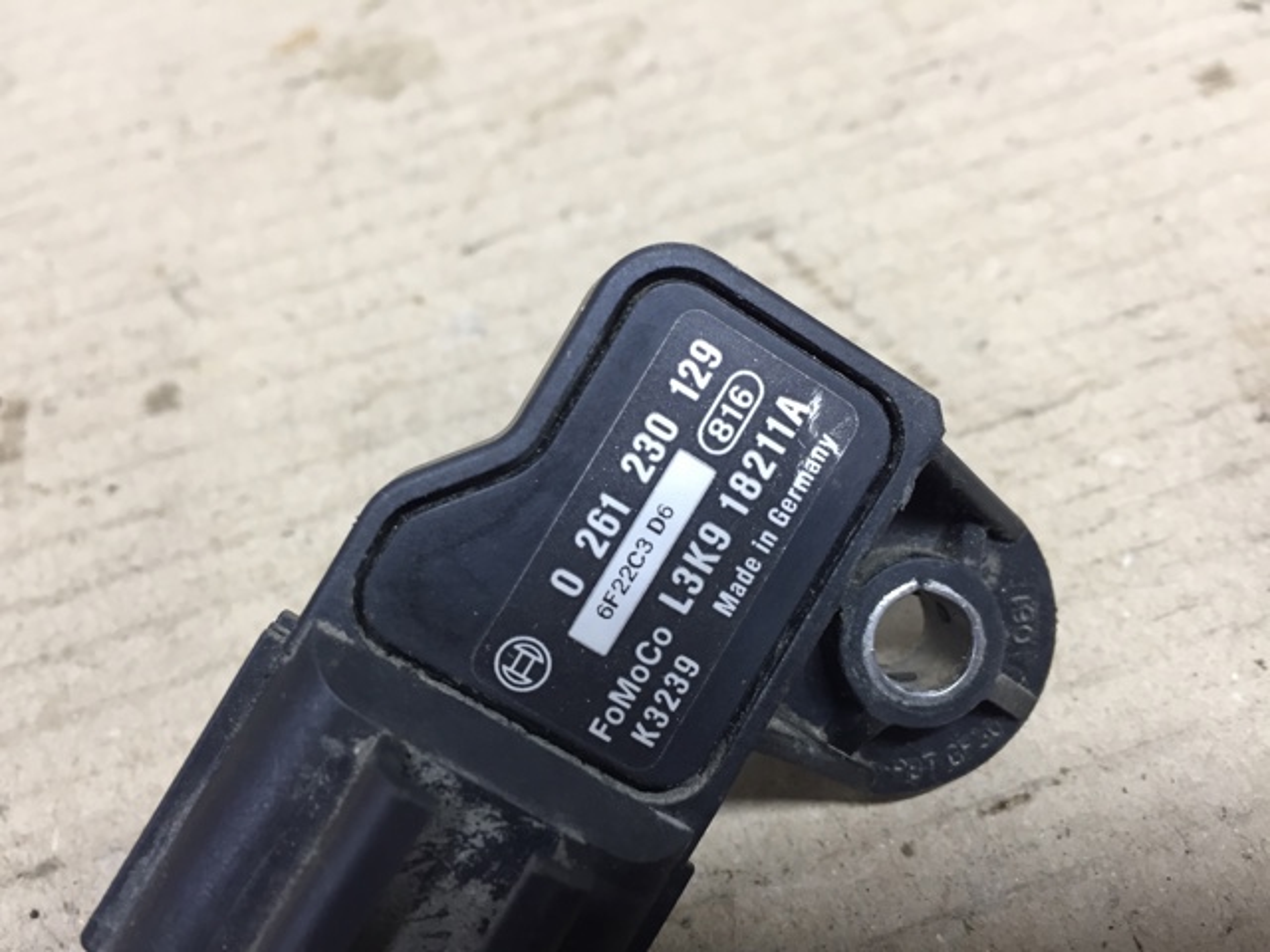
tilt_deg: -53.2
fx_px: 1064
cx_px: 635
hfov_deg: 61.7
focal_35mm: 29
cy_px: 476
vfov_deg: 48.2
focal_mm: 4.15
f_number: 2.2
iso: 80
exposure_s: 1/33
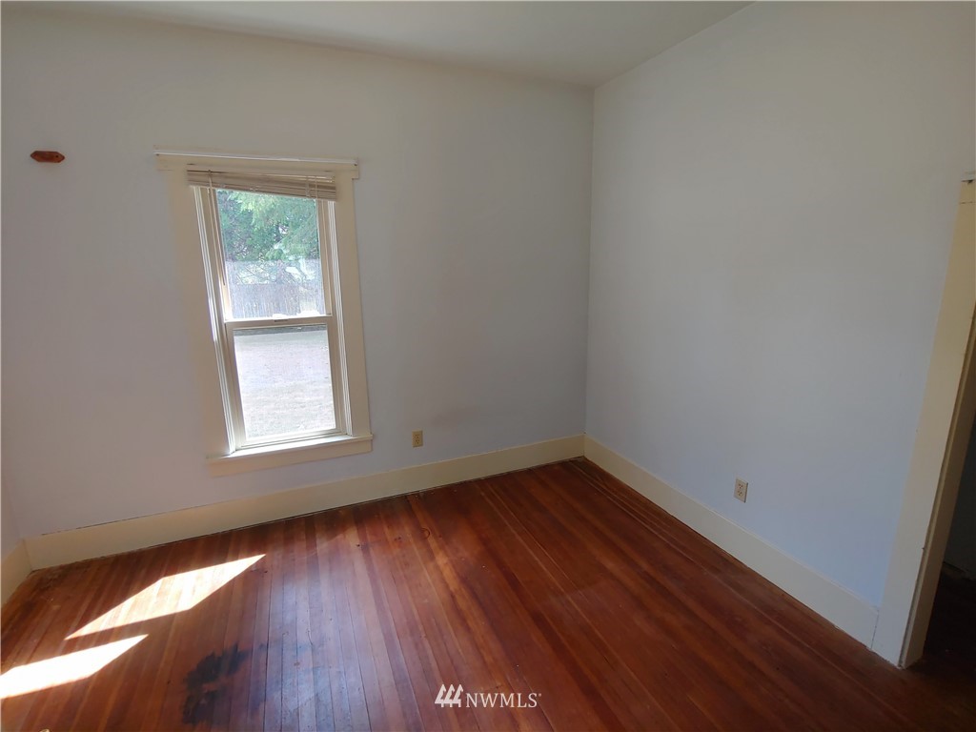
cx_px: 488
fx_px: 451
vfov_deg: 78.1
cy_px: 366
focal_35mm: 16
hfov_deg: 94.5
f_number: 1.9
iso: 50
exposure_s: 1/60
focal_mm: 2.18
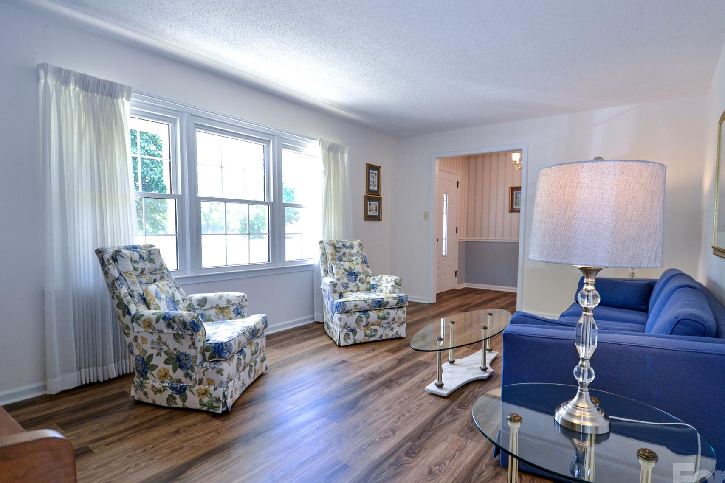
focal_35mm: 18
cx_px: 373
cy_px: 257
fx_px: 362
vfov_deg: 67.3
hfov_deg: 90.0
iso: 500
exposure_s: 1/60
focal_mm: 10
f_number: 3.5
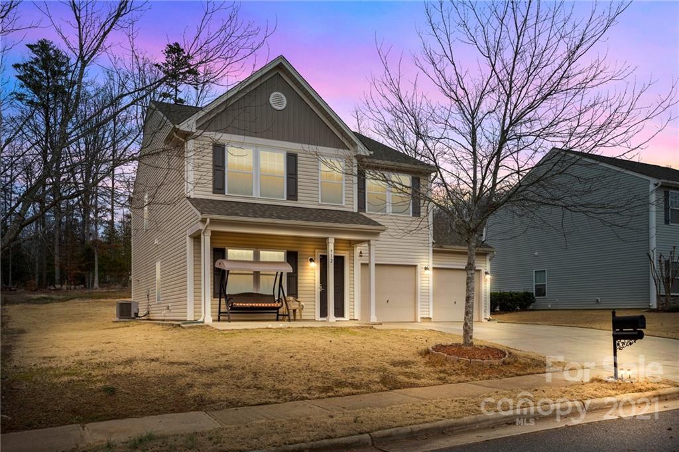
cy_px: 226
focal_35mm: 30
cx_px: 340
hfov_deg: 62.0
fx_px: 565
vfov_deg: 43.5
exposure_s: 1/80
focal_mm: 30
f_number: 9
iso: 100
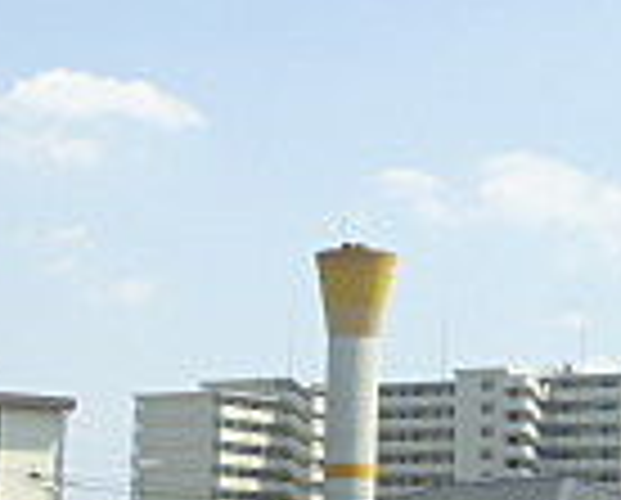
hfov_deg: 16.8
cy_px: 176
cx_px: 504
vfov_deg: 13.7
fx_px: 2081
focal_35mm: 113
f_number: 3.1
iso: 100
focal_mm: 4.5
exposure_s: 1/1300
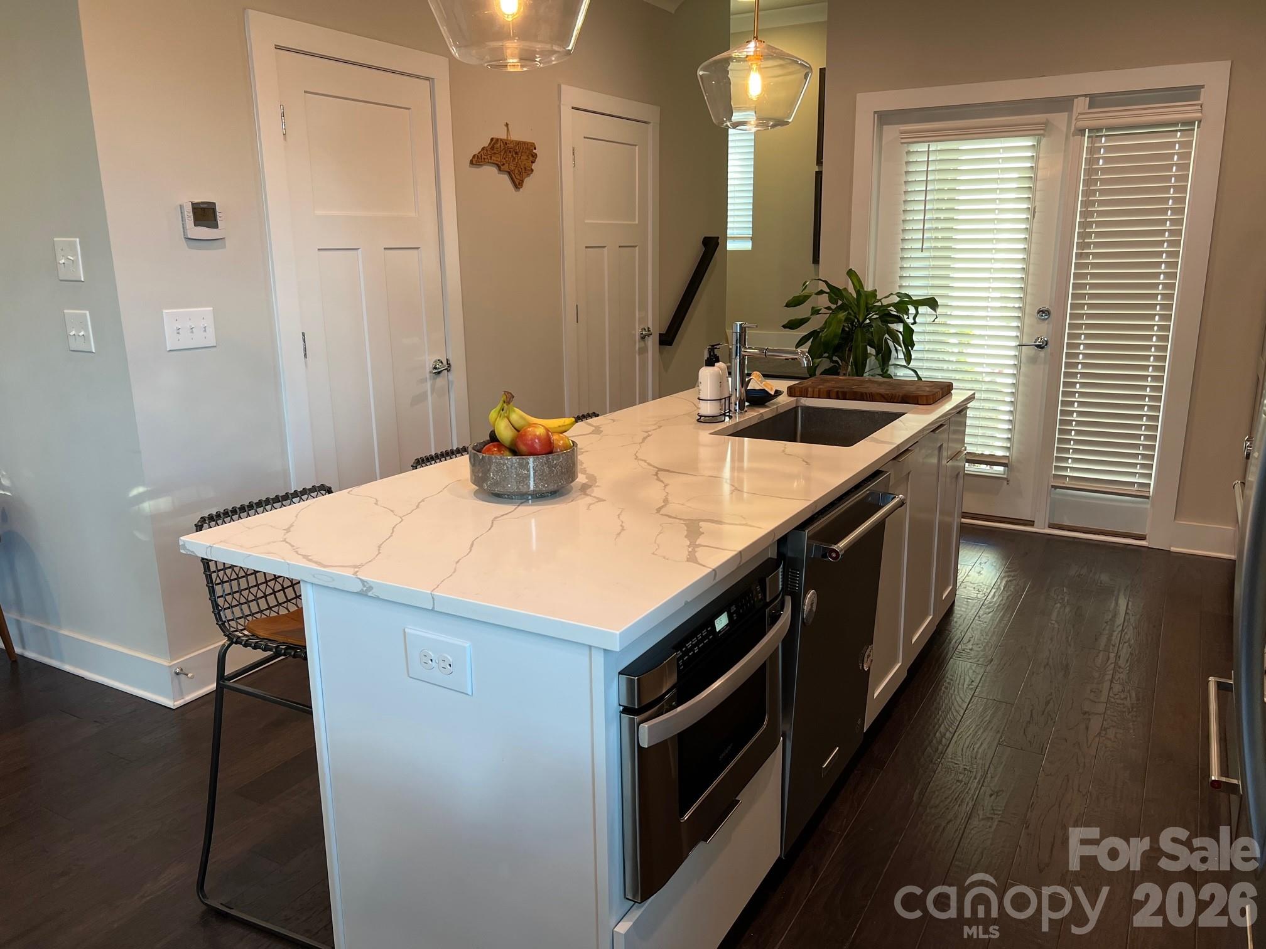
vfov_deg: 53.1
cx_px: 633
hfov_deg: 67.3
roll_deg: +1.4
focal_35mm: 26
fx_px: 951
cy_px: 474
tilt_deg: -13.2
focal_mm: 5.7
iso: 80
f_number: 1.5
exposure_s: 1/60
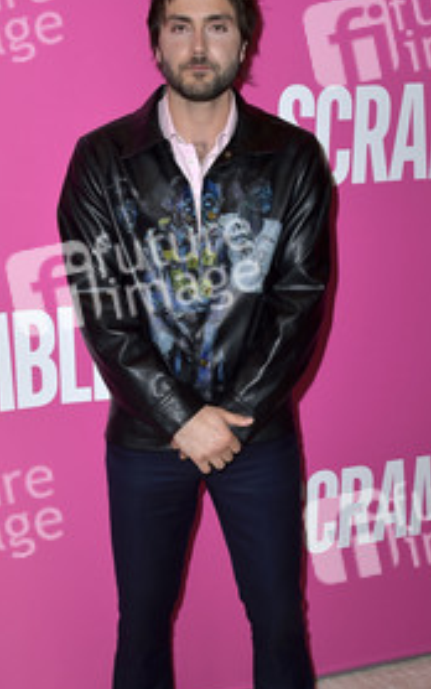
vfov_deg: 42.5
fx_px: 882
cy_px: 402
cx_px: 207
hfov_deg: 27.4
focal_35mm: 47
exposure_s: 1/250
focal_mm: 32
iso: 160
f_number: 6.3
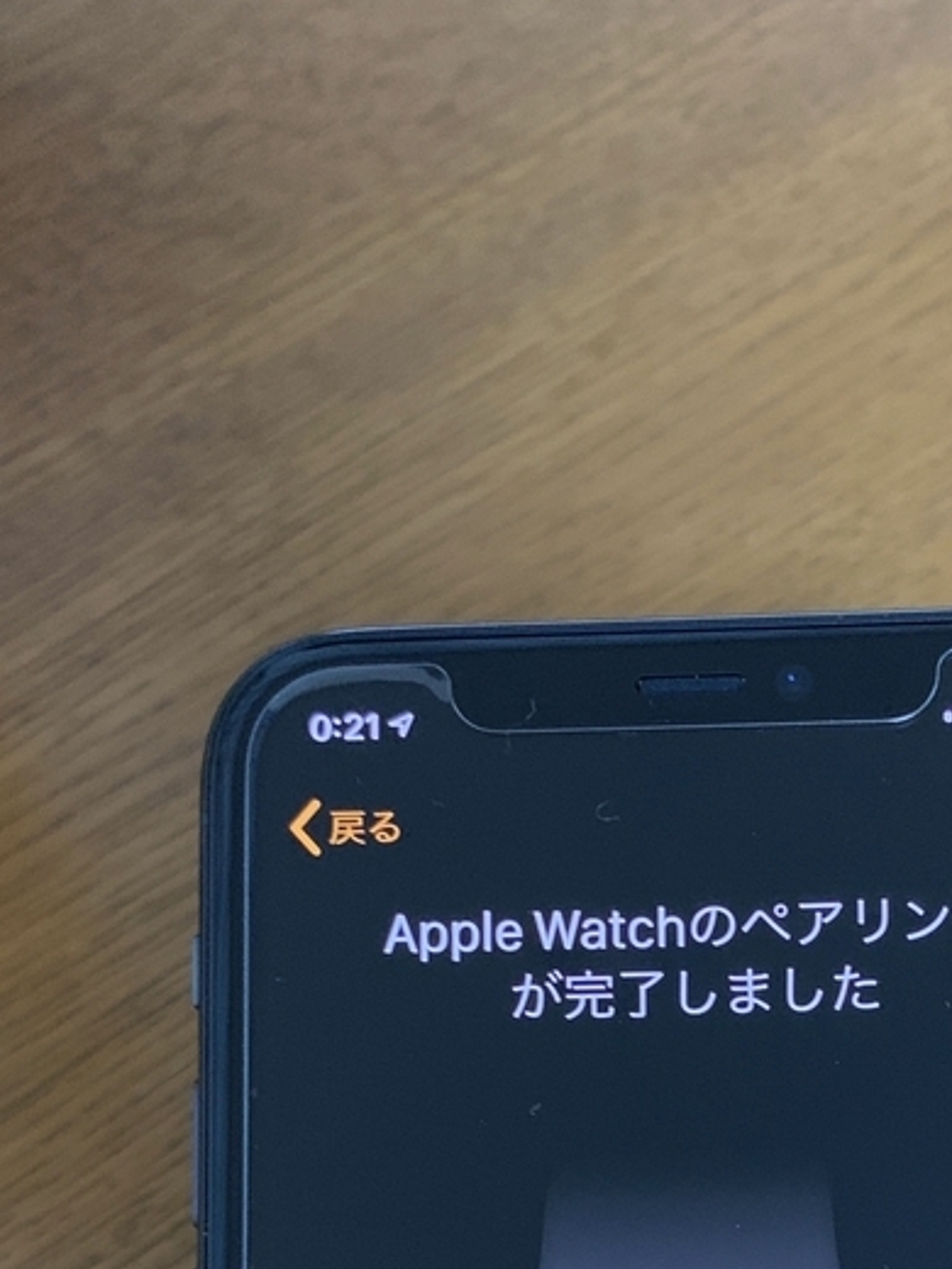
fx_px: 2200
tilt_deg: -64.5
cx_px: 801
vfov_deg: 30.0
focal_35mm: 60
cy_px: 1274
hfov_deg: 23.9
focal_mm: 4.25
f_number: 1.8
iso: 500
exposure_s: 1/30
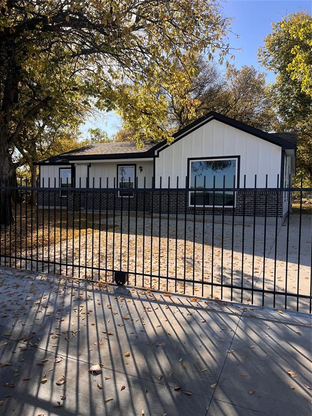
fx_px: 312
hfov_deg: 53.1
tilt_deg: -1.7
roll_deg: -1.4
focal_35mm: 26
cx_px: 156
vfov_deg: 67.3
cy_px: 208
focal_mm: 5.7
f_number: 1.5
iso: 50
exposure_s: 1/2404
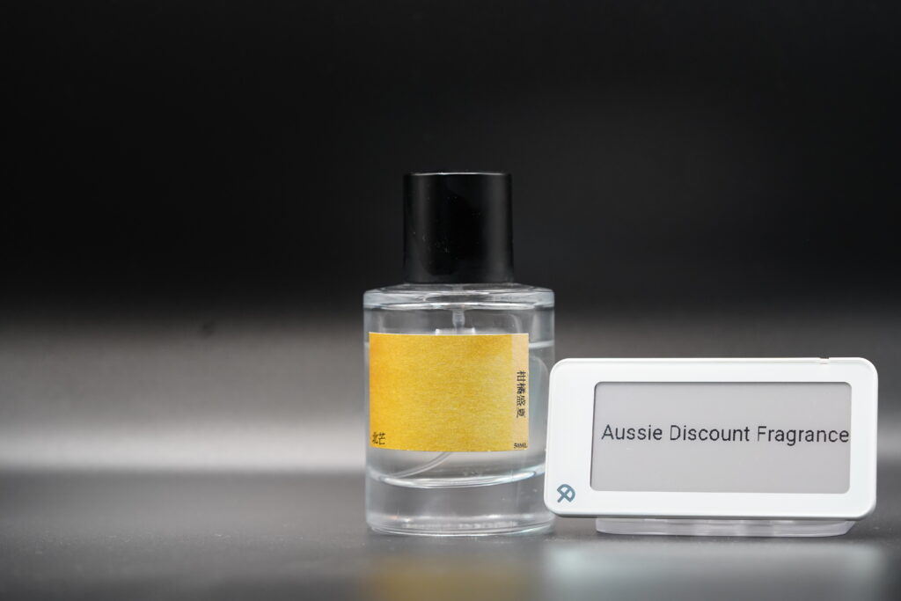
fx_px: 2253
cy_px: 300
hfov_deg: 22.6
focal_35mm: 90
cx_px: 450
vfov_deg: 15.2
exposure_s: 1/100
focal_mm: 90
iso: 2000
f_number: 5
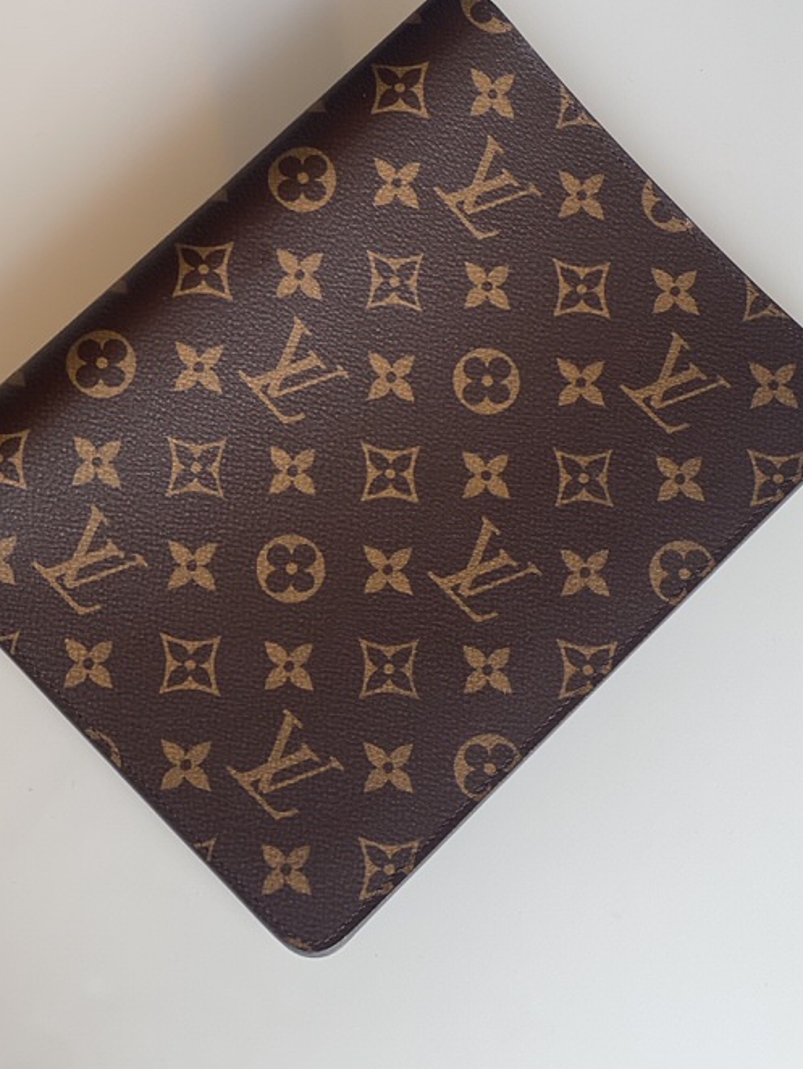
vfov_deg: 22.5
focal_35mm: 87
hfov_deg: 17.0
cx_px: 368
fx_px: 2689
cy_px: 421
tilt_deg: -75.2
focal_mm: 7.5
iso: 40
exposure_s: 1/121
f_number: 2.2
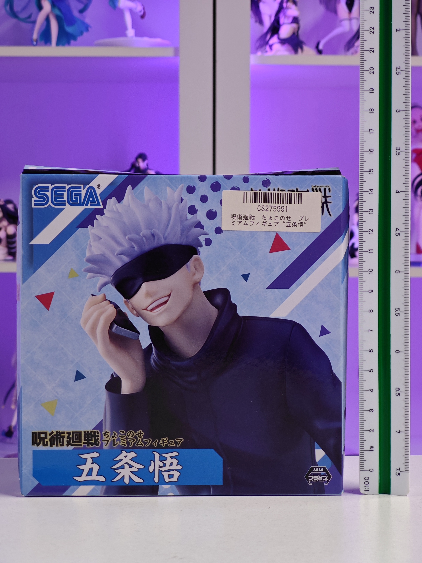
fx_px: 1300
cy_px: 282
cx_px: 211
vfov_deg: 24.4
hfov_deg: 18.4
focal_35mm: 80
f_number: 2.4
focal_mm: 7.48
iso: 400
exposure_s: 1/19.5
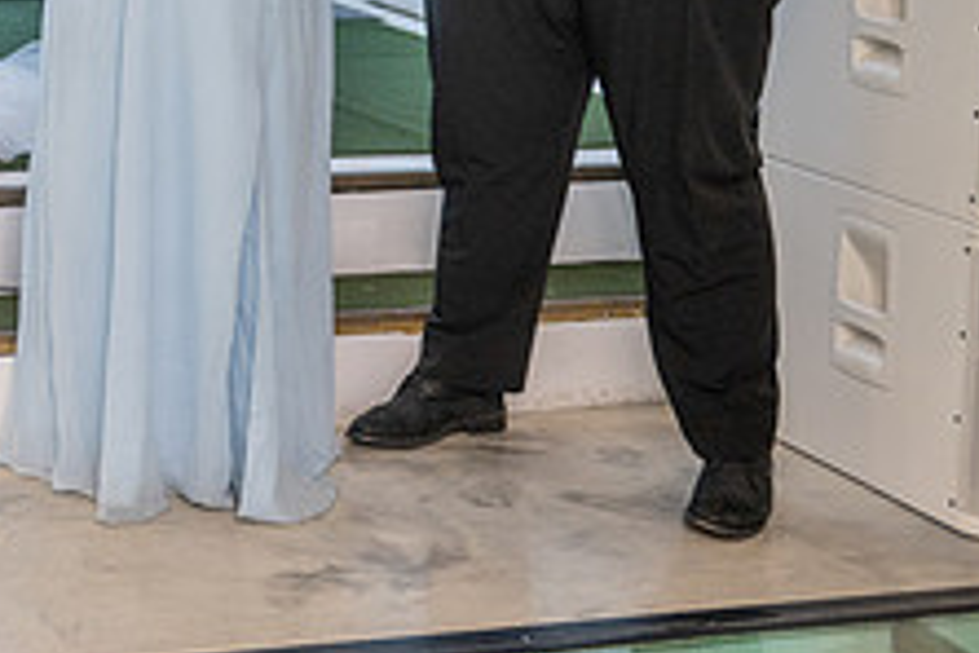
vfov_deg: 14.7
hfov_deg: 21.2
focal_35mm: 89
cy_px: -188
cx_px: -220
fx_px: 2420
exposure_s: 1/160
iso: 1000
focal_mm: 34
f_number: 3.2
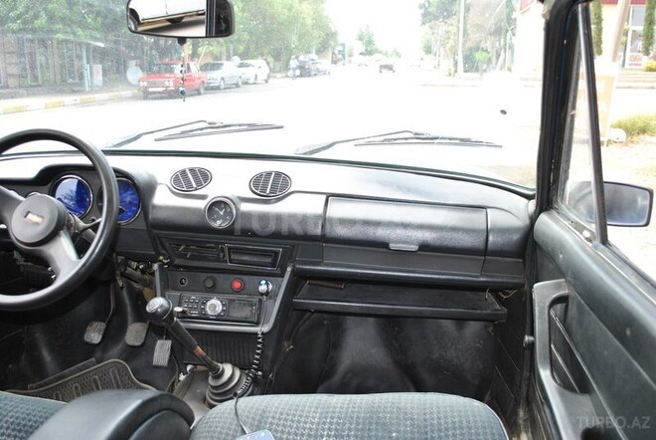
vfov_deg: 40.1
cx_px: 328
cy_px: 220
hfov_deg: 57.2
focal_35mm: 33
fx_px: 602
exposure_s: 1/125
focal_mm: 22
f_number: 3.8
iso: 160
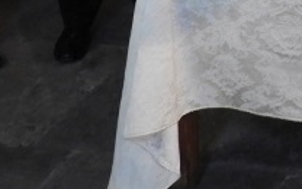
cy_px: -284
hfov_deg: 17.1
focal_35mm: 110
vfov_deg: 10.2
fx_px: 905
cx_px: 450
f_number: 3.3
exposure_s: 1/25
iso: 400
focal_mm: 4.3
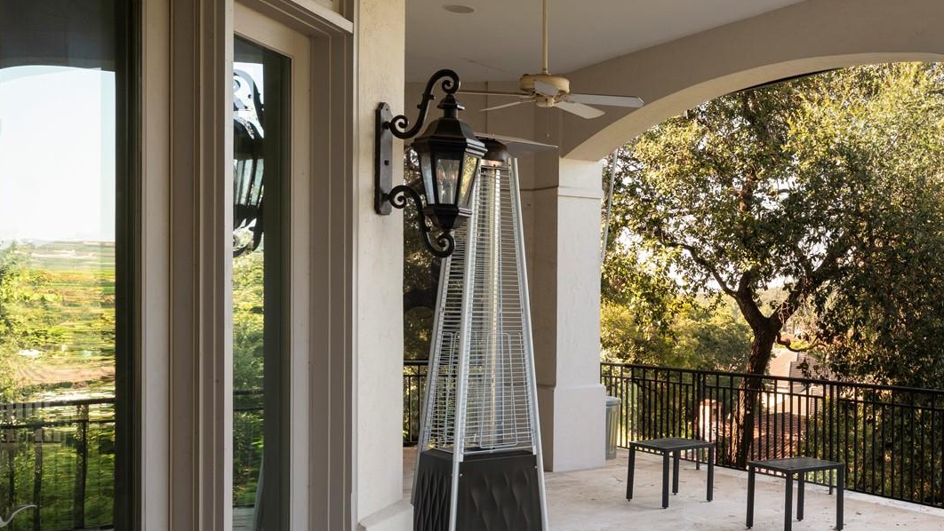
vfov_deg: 28.3
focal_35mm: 42
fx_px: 1052
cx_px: 836
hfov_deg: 44.3
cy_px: 301
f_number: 13
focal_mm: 25.2
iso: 250
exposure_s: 1/5
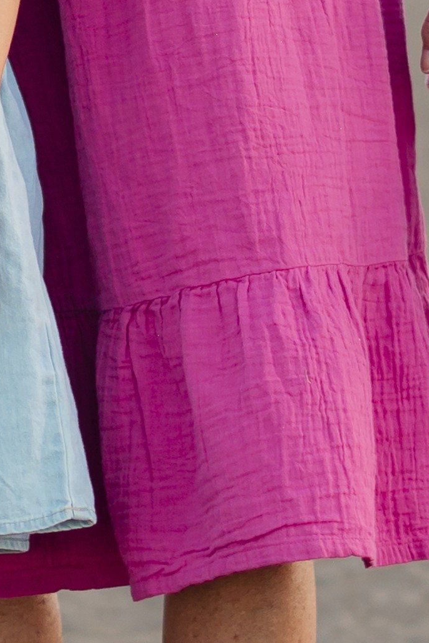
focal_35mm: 292
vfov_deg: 7.0
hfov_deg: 4.7
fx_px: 5217
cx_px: 14
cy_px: -29
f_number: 2
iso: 400
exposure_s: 1/1250
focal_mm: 50
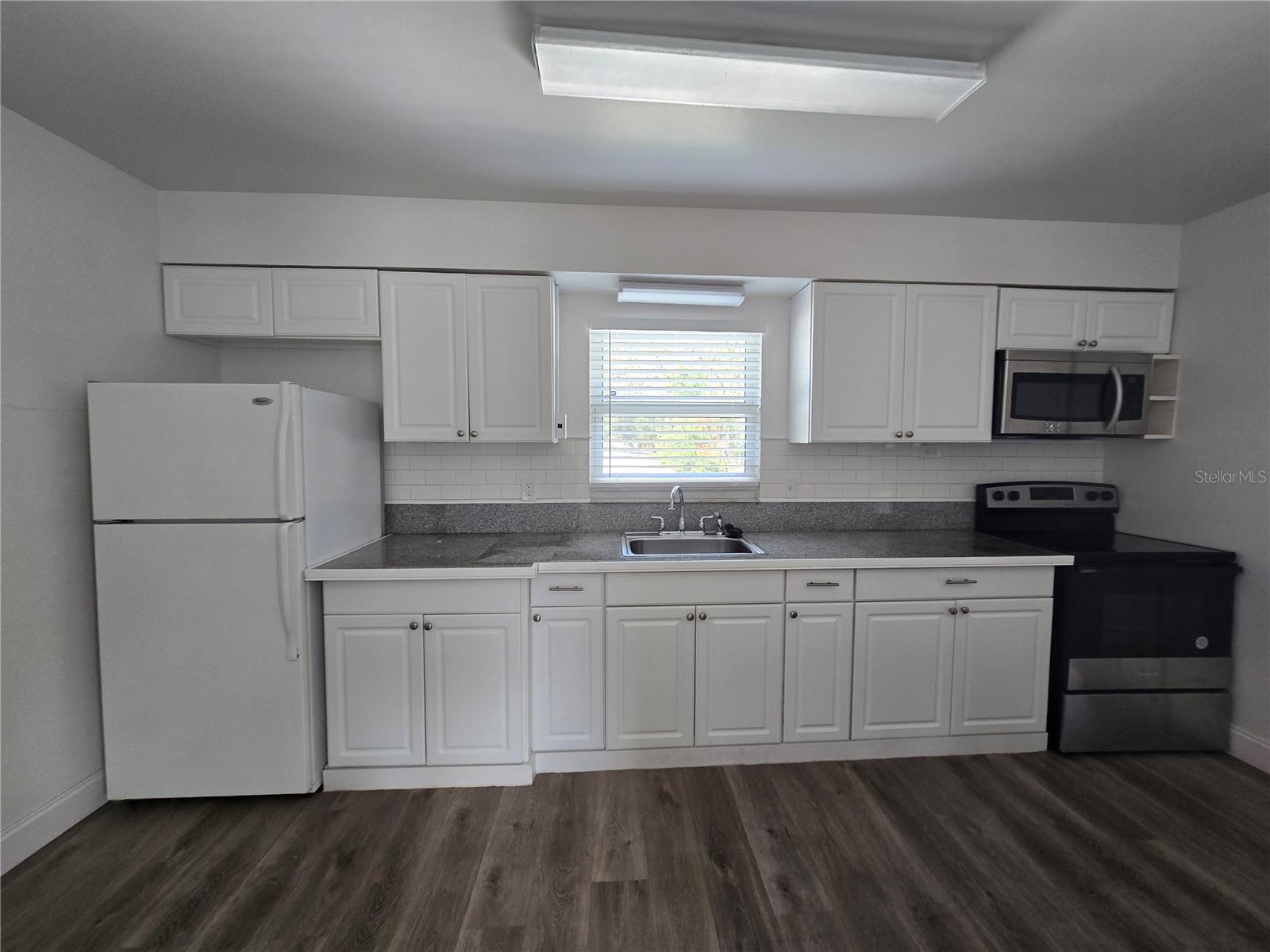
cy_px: 476
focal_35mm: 13
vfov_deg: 89.9
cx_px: 635
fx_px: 477
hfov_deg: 106.2
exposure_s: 1/60
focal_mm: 2.2
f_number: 2.2
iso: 80
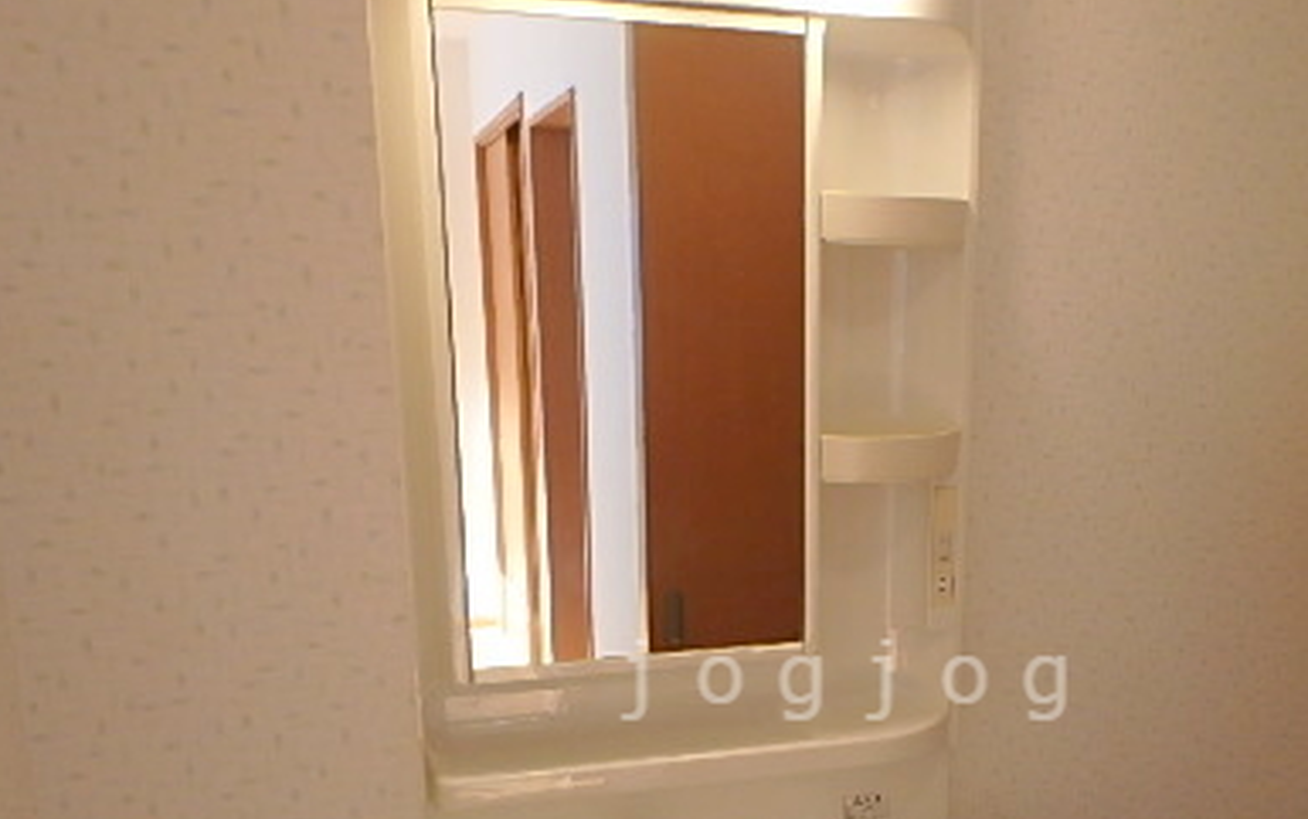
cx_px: 853
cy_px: 680
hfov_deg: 51.9
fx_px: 1320
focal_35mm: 37
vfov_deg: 33.3
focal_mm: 3.7
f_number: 3.5
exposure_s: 1/60
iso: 160
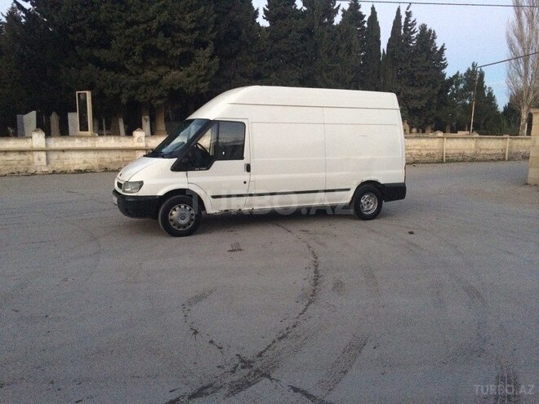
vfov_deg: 48.2
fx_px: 452
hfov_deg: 61.7
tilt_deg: -8.1
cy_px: 202
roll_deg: +0.0
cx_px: 270
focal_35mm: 29
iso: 320
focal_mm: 4.15
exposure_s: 1/25
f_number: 2.2
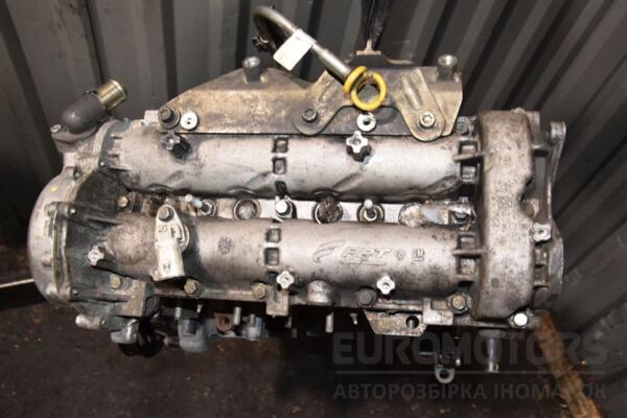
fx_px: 575
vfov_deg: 40.0
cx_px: 314
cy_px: 209
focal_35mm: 33
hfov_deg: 57.2
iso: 1600
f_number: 5.6
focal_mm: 22
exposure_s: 1/60
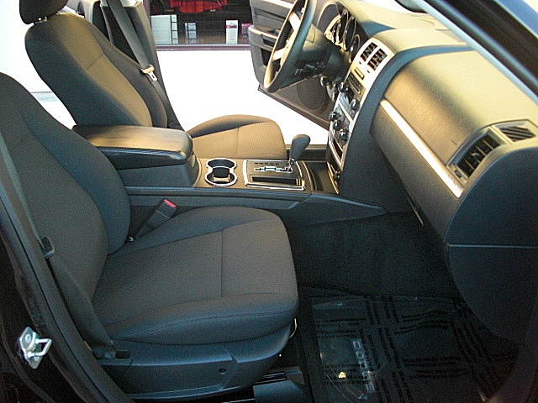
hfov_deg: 51.4
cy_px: 202
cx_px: 269
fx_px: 560
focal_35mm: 36
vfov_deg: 39.7
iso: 400
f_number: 2.8
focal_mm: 6.3
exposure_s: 1/100
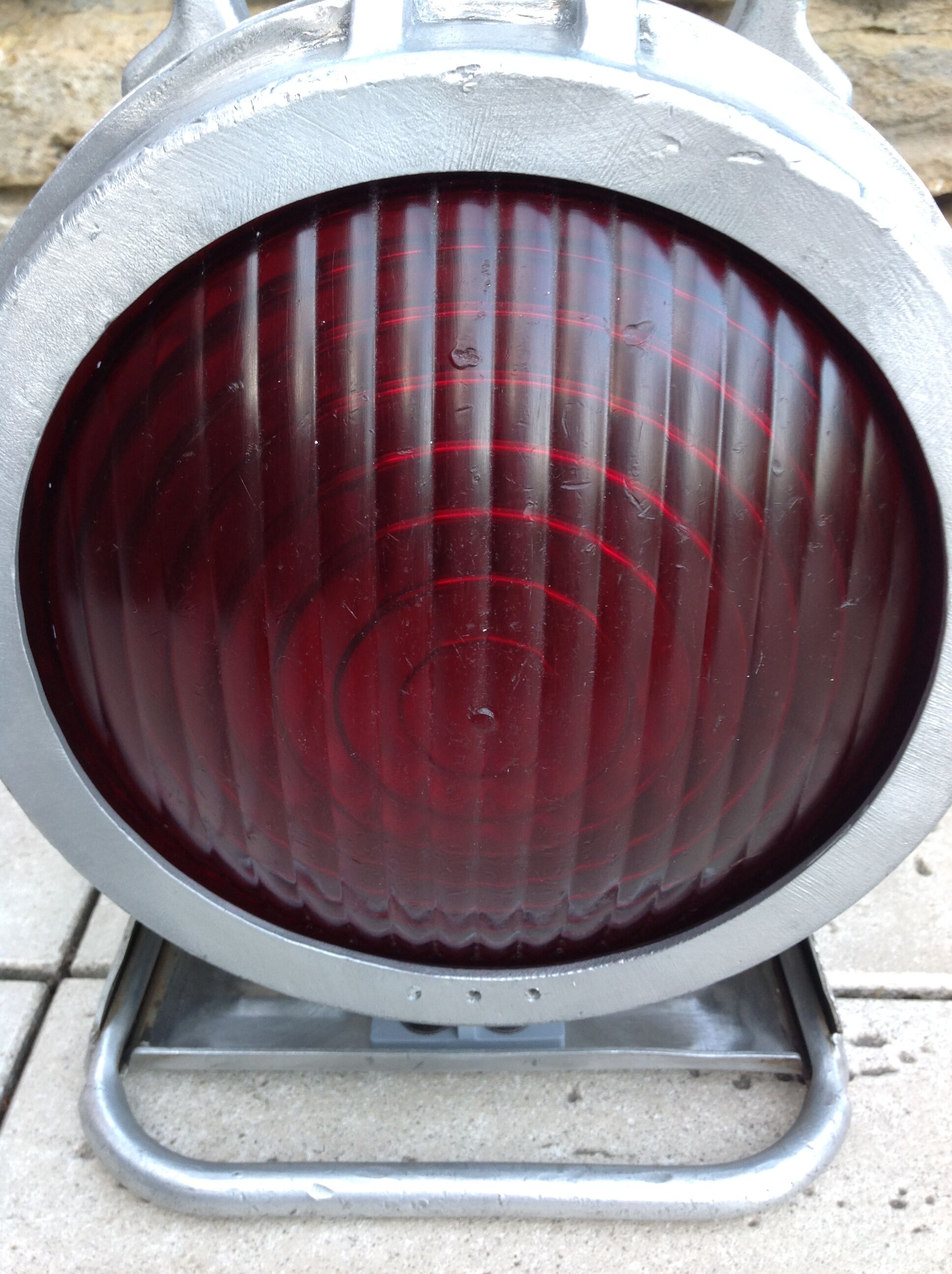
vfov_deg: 52.7
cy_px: 637
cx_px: 476
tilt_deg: -30.5
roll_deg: +1.1
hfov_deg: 40.6
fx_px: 1287
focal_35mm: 35
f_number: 2.4
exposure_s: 1/15
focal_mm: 4.28
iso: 50
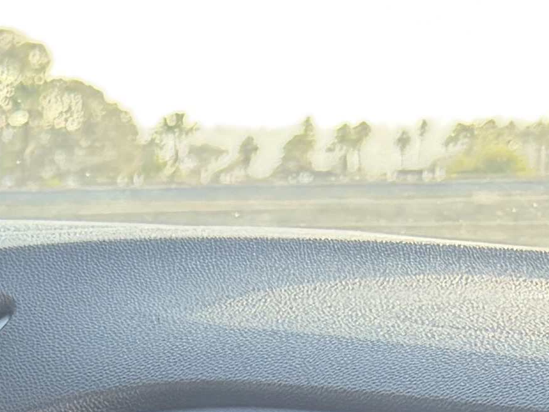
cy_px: 1094
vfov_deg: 8.4
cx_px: -408
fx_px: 2474
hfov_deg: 11.8
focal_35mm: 156
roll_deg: +1.5
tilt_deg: -20.1
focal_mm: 6.76
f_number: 1.78
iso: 80
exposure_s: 1/173
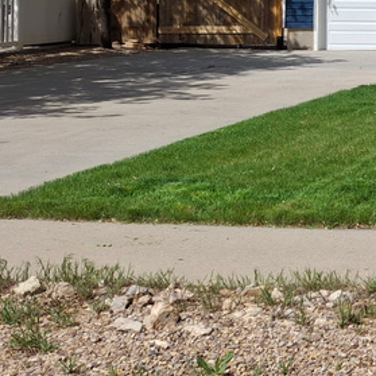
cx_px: 656
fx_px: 995
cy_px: -13
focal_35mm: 81
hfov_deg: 17.7
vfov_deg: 20.6
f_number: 1.8
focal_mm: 4.69
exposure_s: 1/1488
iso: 25
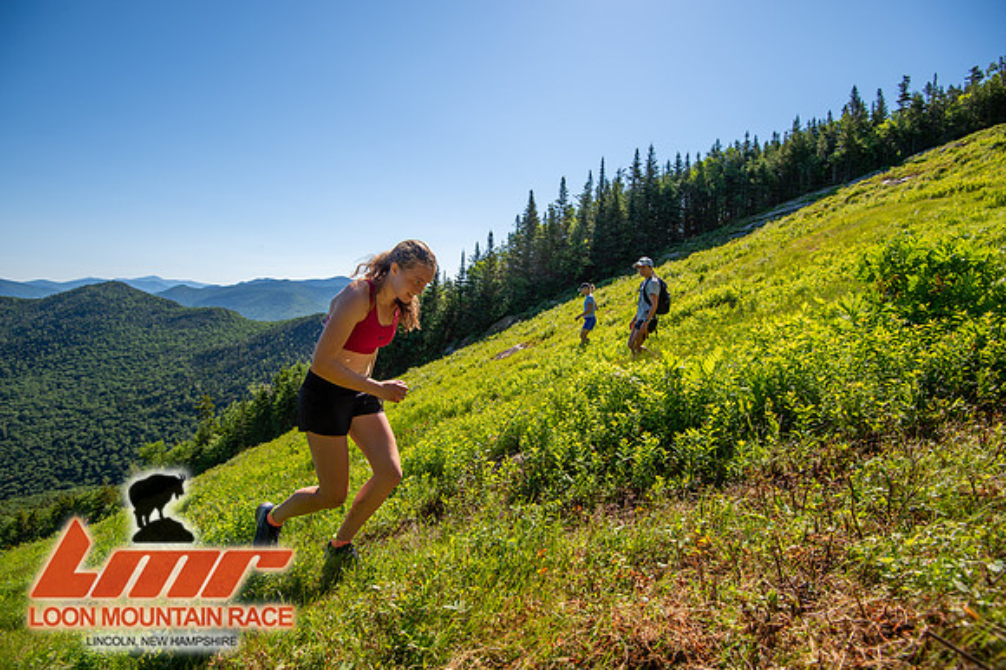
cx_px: 503
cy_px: 335
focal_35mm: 16
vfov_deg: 73.7
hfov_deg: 96.8
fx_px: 447
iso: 100
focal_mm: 16
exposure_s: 1/640
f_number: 5
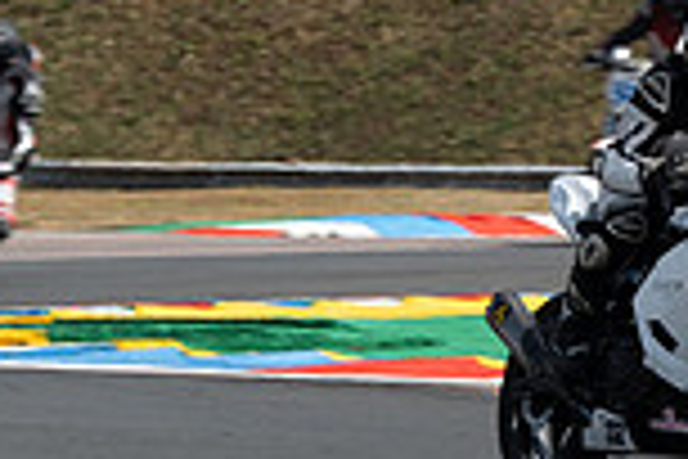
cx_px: 594
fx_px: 14504
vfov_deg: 1.8
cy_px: 227
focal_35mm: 759
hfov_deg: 2.7
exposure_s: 1/400
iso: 250
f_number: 11
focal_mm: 200
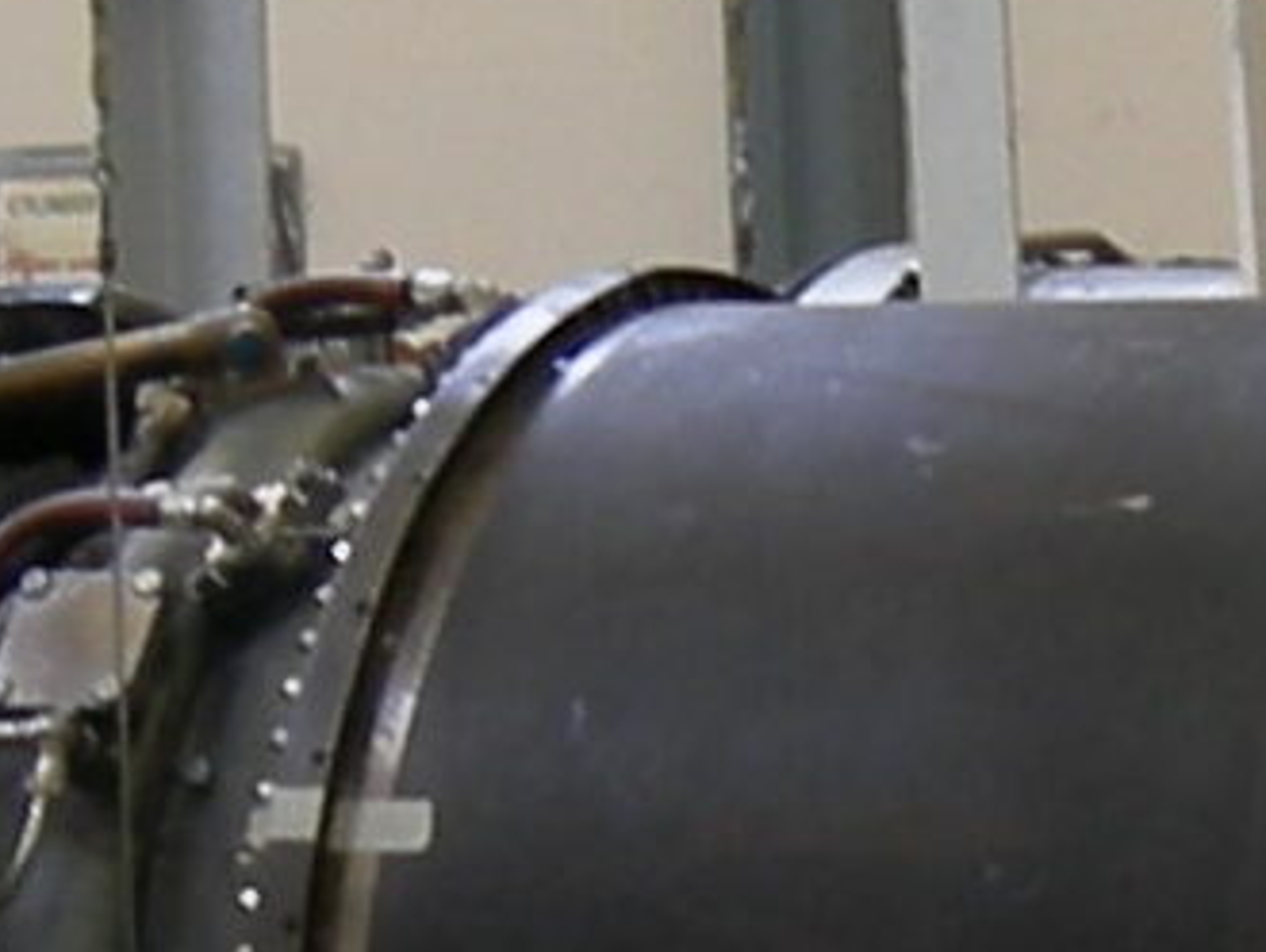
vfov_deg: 5.3
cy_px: 587
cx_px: 1270
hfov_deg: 7.1
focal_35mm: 279
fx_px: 10211
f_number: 2.7
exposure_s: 1/37.6
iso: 64
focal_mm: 7.5
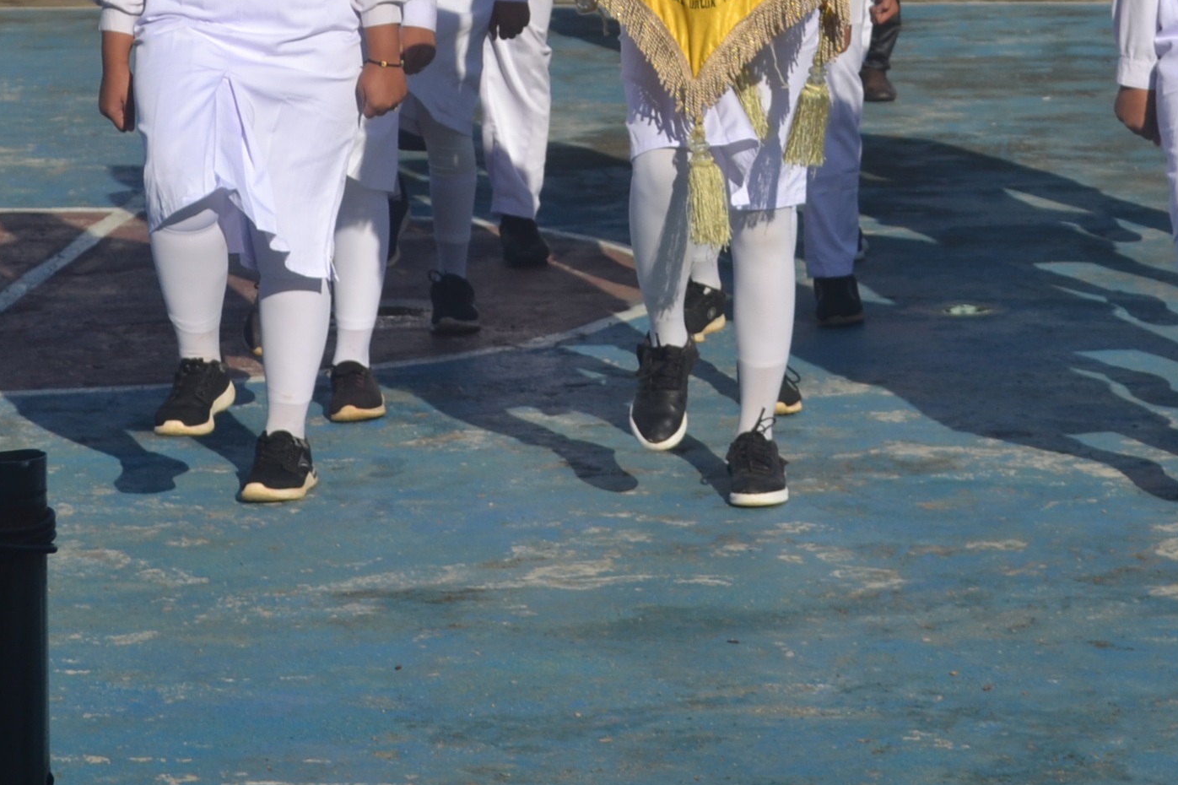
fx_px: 5103
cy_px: -103
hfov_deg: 13.2
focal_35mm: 156
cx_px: 579
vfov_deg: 8.7
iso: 100
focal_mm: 42
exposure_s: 1/500
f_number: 8
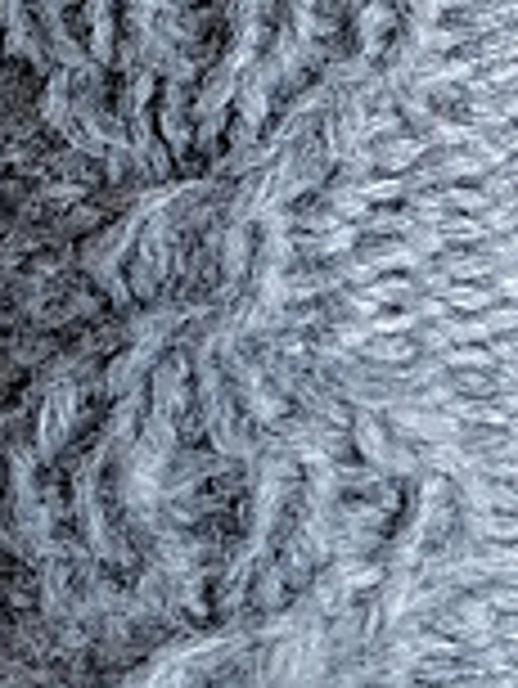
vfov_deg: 14.9
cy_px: -603
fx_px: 2251
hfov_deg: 13.1
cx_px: 225
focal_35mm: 113
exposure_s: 1/50
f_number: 1.8
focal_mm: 5.3
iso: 100
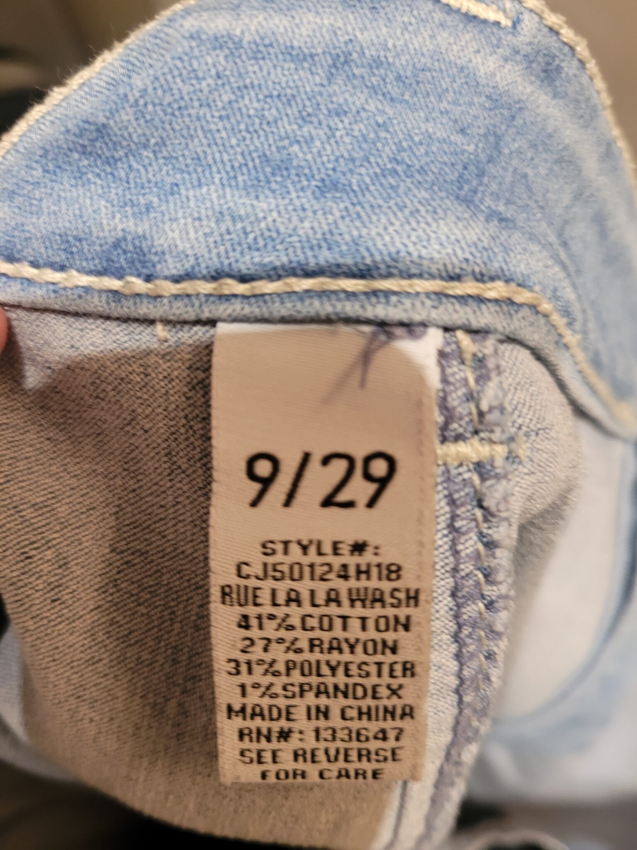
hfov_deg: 53.1
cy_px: 425
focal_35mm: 26
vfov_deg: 67.3
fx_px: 638
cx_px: 318
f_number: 1.8
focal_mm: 5.4
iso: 250
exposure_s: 1/40
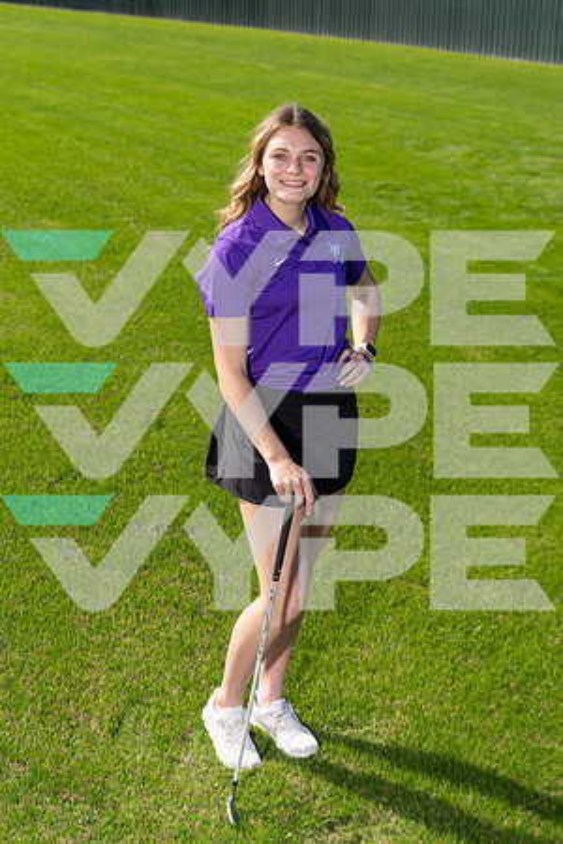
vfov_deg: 35.1
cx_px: 282
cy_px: 422
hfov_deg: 23.8
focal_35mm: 57
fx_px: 1337
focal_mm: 57
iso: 100
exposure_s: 1/640
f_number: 5
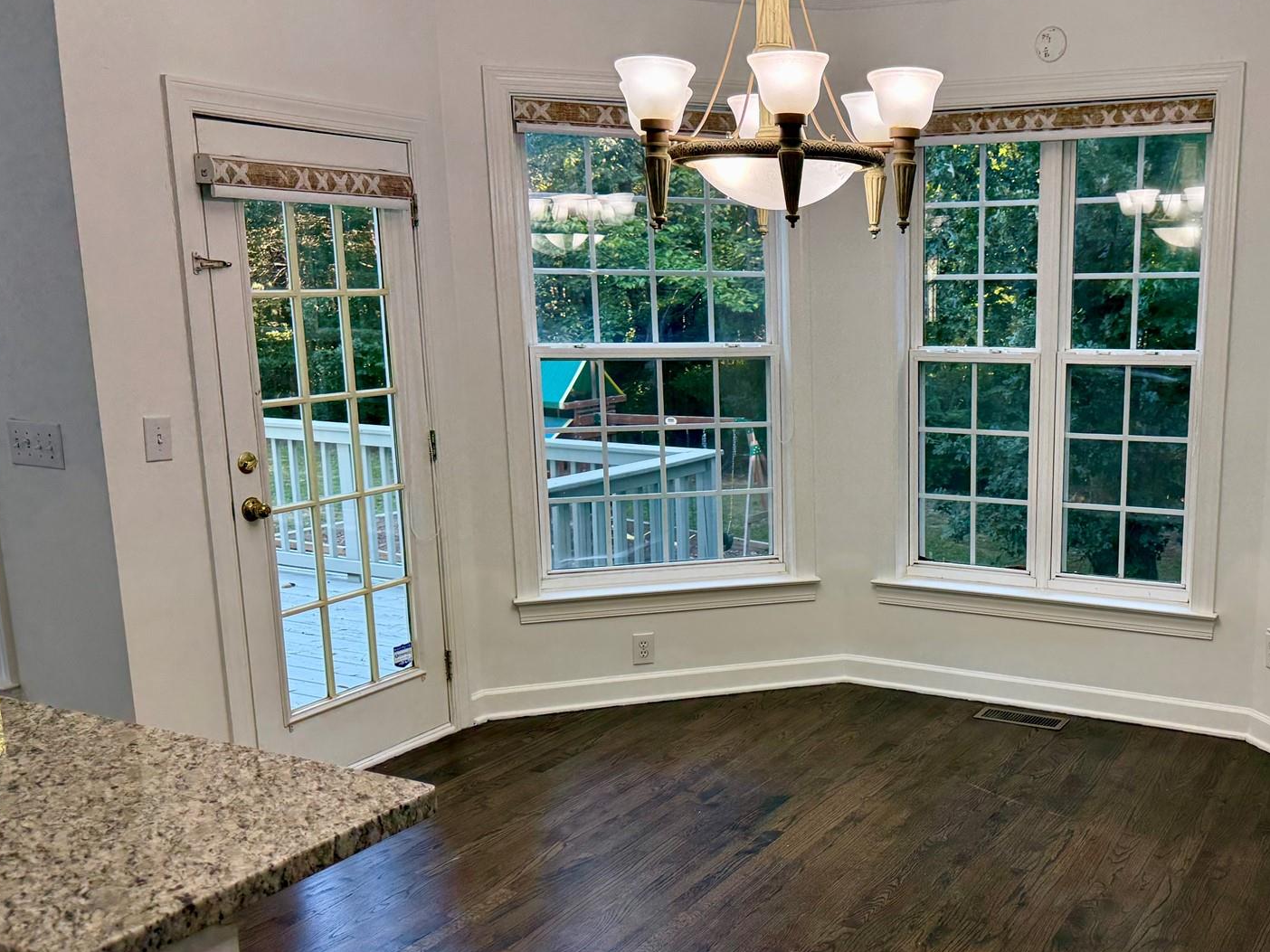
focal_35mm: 35
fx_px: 1284
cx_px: 898
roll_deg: +0.0
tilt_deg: -11.2
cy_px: 535
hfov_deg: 51.1
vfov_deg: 40.6
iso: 200
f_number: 1.78
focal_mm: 6.76
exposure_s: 1/152
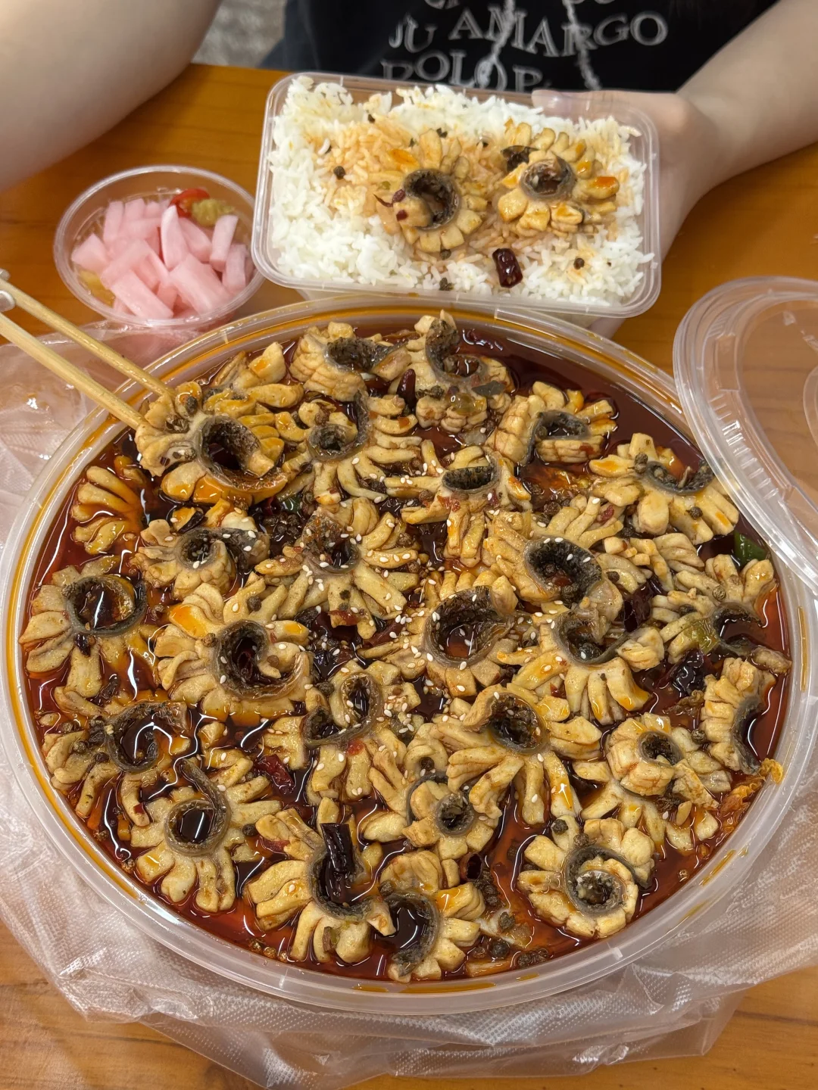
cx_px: 409
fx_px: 1512
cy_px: 545
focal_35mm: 48
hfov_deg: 30.3
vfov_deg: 39.7
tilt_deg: -56.1
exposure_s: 1/50
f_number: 1.78
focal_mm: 6.76
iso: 64
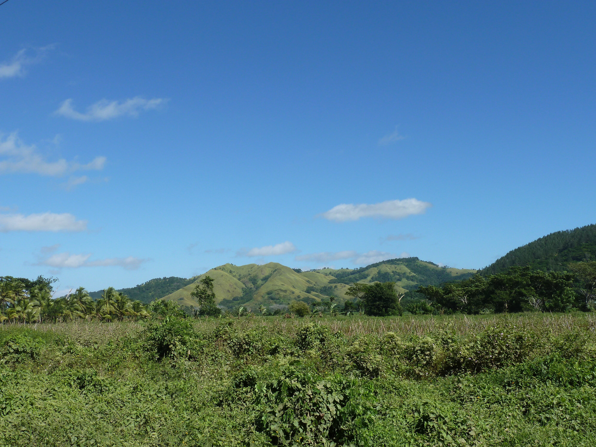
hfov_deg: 52.6
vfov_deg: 40.7
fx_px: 603
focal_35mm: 35
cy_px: 224
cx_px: 298
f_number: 5
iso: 80
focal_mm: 5.7
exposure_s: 1/400
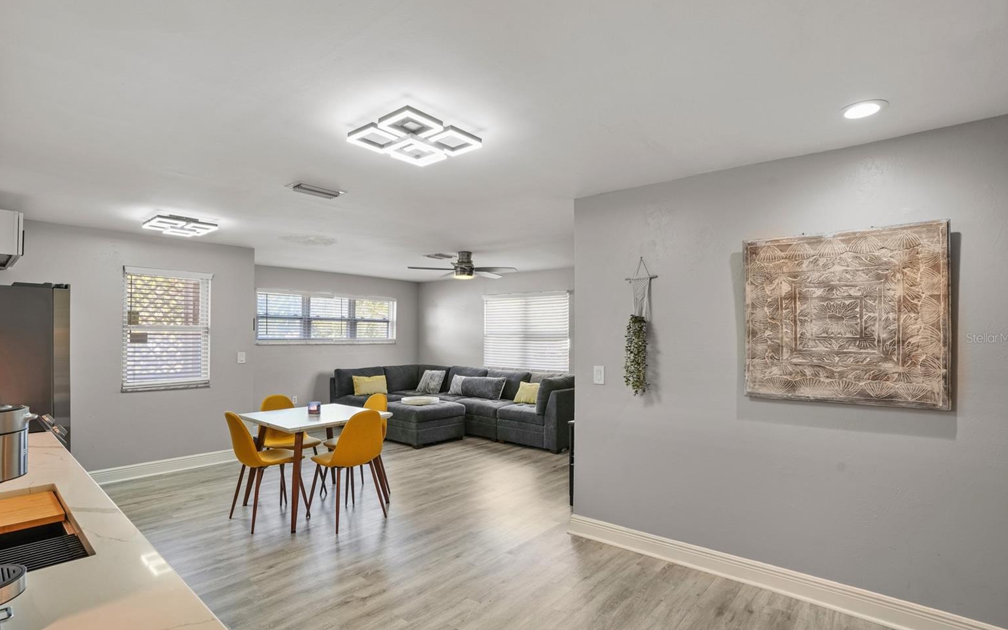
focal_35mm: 17
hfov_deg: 94.4
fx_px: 467
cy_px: 338
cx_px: 499
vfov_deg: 67.9
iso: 400
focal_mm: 16
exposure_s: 1/15
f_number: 9
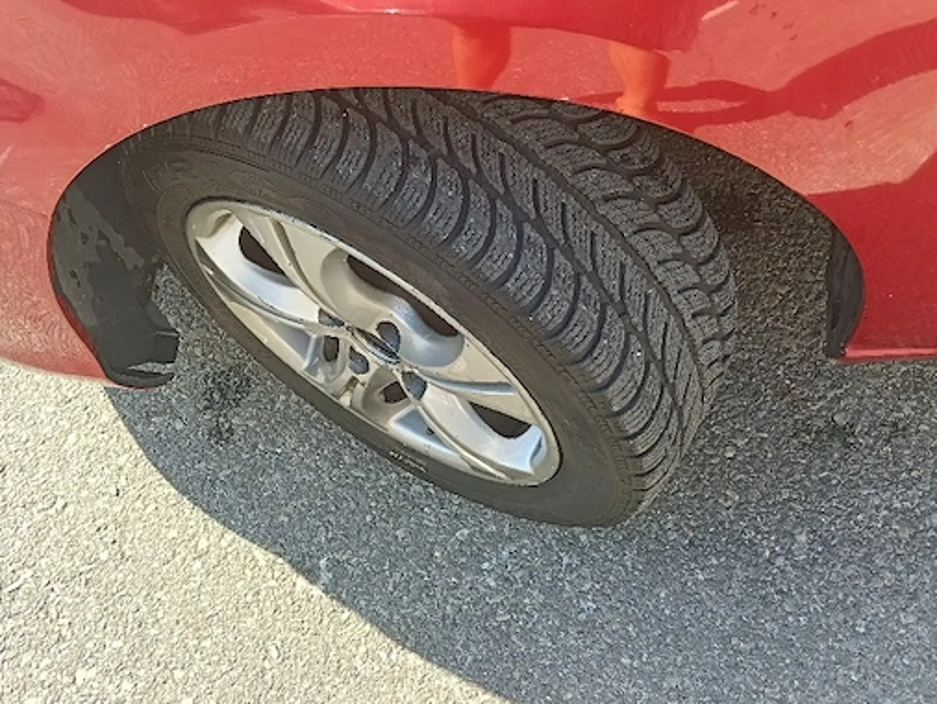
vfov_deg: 44.2
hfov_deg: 56.7
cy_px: 352
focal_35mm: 32
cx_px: 424
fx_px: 867
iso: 80
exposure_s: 1/101
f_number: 1.8
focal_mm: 3.98
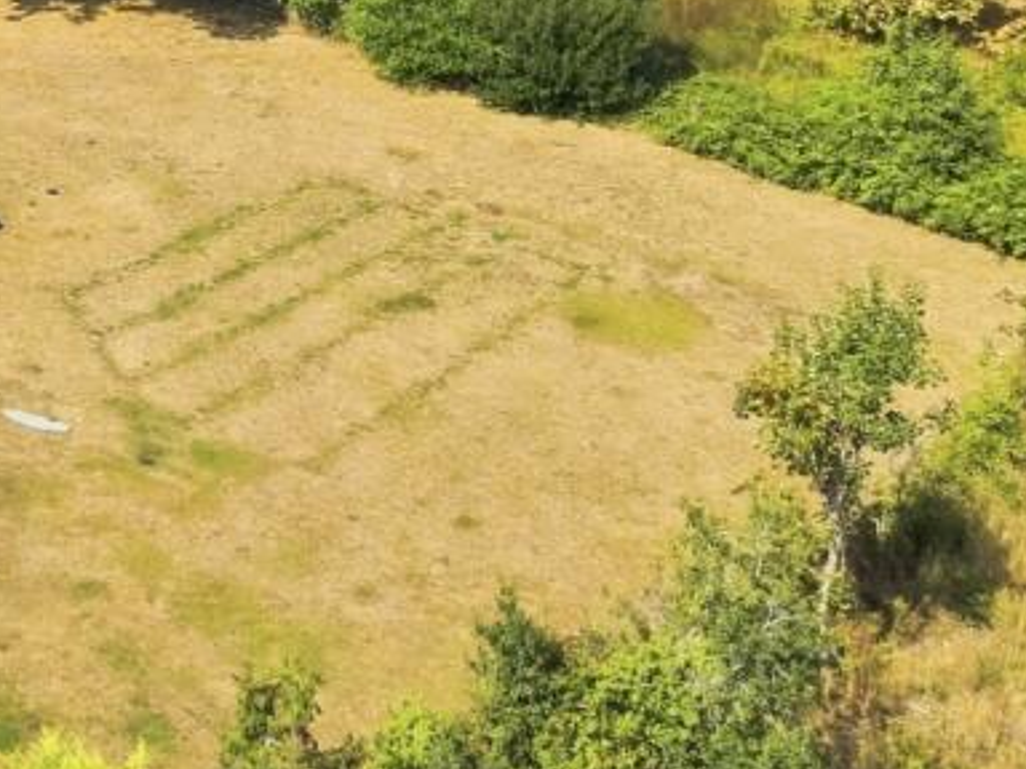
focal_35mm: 64
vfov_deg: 22.2
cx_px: -235
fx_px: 1897
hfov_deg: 26.6
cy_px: 27
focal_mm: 8.7
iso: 200
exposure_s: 1/725
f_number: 1.8
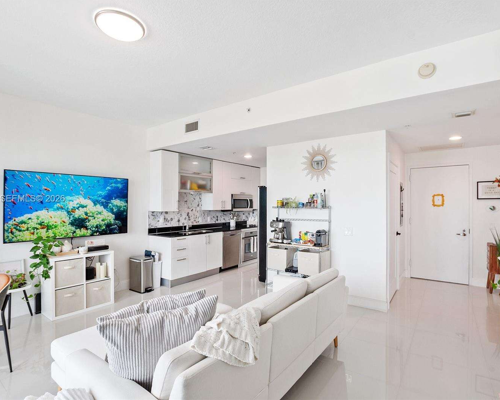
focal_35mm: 17
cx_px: 249
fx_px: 252
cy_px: 199
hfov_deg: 89.6
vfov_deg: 77.0
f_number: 8
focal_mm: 10
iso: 450
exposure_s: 1/15
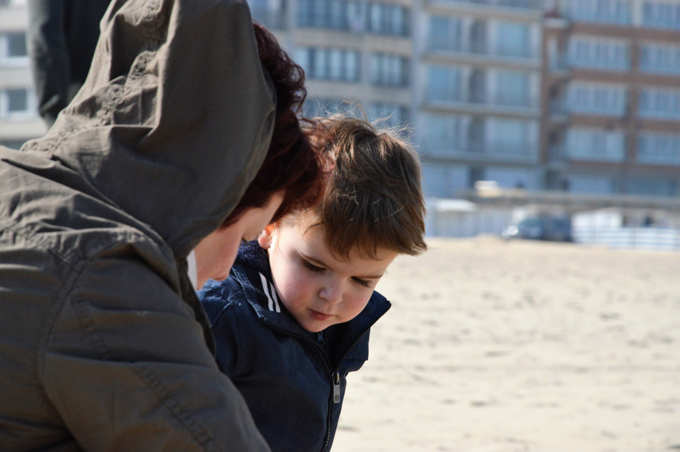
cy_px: 226
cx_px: 340
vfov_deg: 8.7
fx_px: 2972
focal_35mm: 158
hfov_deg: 13.1
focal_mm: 105
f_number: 9
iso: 800
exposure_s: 1/2500
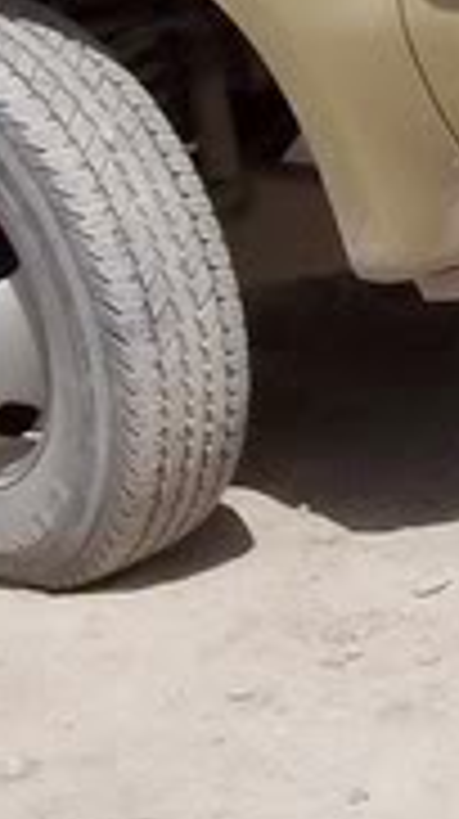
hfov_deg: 6.8
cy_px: 79
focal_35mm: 172
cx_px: 943
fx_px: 3732
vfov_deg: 12.4
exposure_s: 1/1401
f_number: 4.8
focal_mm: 6
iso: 80
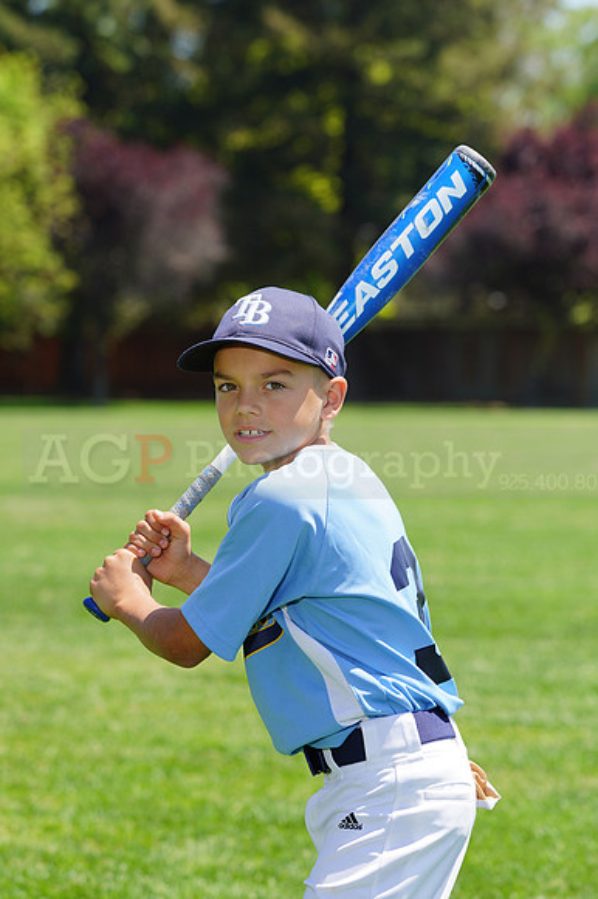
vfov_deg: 10.1
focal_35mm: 203
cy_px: 450
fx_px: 5064
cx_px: 299
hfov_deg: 6.8
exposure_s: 1/160
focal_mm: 203
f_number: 9
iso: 100
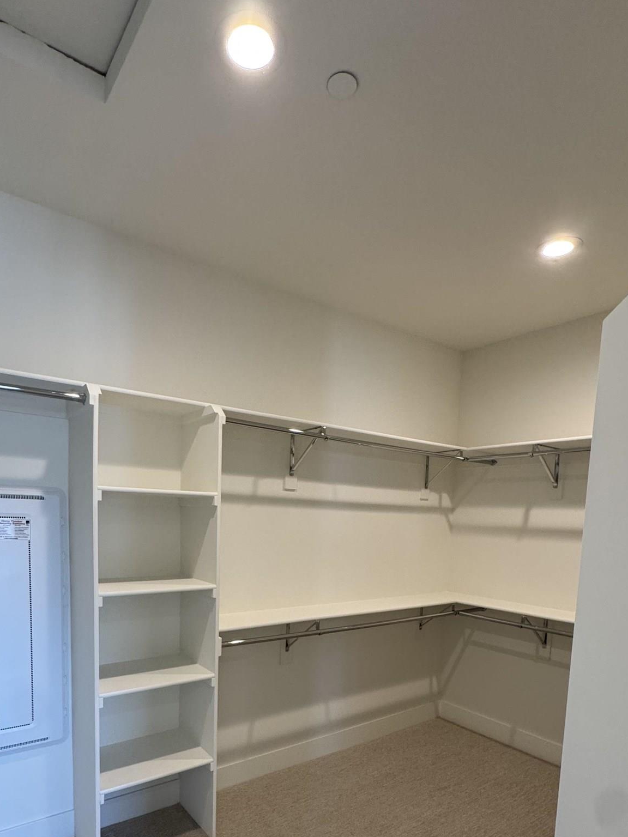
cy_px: 565
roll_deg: -1.7
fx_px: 508
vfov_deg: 76.2
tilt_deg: -5.5
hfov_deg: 63.2
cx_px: 277
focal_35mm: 21
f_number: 2.2
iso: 250
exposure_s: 1/120
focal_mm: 2.22
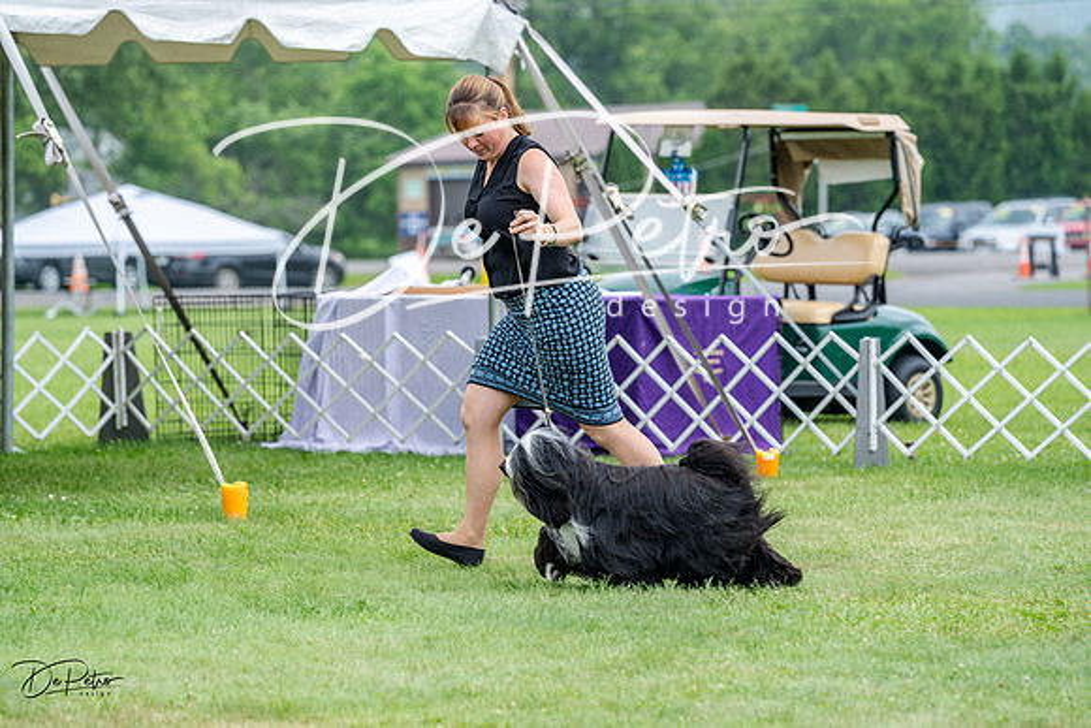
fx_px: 4789
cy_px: 364
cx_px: 546
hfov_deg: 13.0
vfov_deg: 8.7
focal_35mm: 158
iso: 400
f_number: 4.5
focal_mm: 158
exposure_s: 1/400
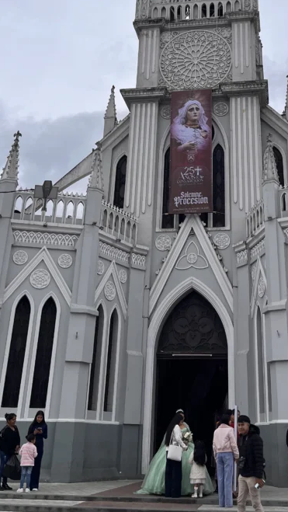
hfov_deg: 26.9
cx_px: 197
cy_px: 150
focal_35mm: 44
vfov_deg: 45.3
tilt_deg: +25.8
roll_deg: -0.6
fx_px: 597
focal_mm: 5.1
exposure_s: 1/1151
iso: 50
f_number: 1.6
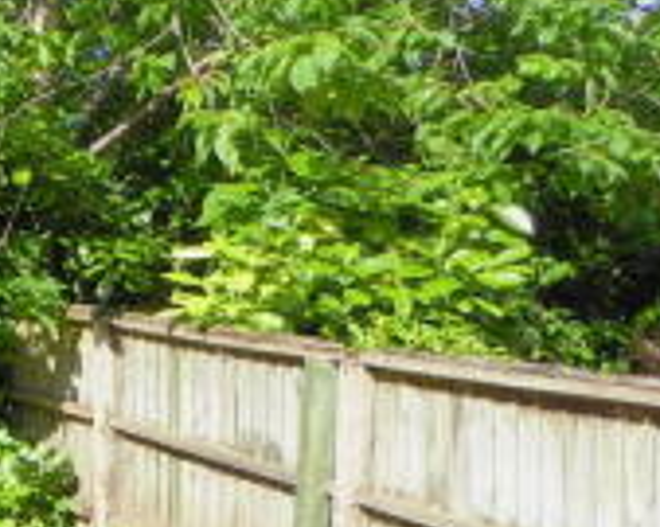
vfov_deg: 18.0
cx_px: -439
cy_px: 482
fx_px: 1640
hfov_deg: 18.8
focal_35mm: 84
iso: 80
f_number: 3.3
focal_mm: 4.3
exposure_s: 1/320
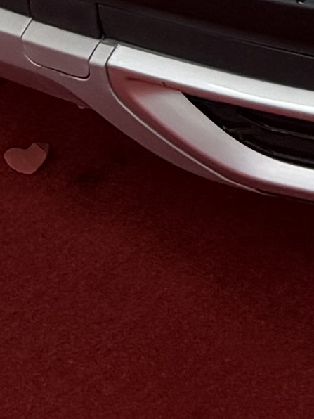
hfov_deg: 6.2
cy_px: -848
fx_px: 2782
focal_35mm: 230
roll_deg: -0.4
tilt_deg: -15.7
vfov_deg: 7.5
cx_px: 780
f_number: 1.78
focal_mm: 6.76
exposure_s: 1/100
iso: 64
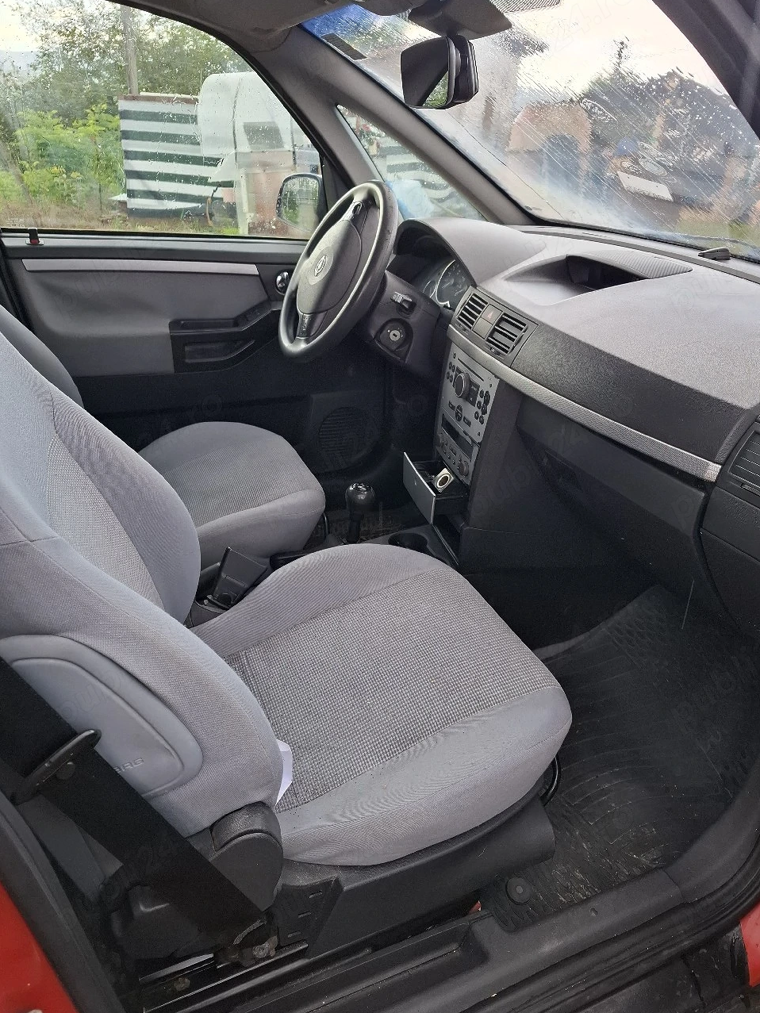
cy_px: 487
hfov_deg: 56.8
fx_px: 702
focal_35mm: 24
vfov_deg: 71.6
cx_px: 396
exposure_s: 1/100
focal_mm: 5.54
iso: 50
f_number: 1.8
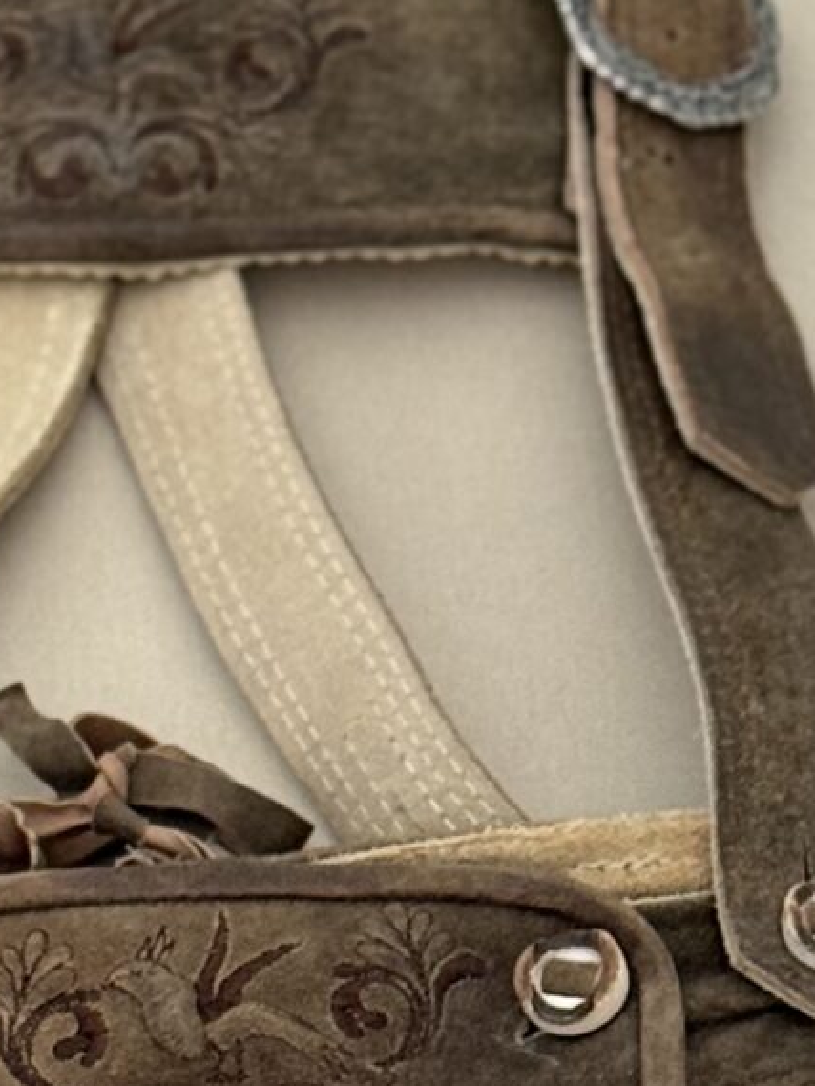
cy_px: 1386
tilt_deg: -55.4
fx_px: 6778
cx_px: 158
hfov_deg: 6.9
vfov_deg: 9.0
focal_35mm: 216
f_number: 1.78
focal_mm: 6.76
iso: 250
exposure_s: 1/41
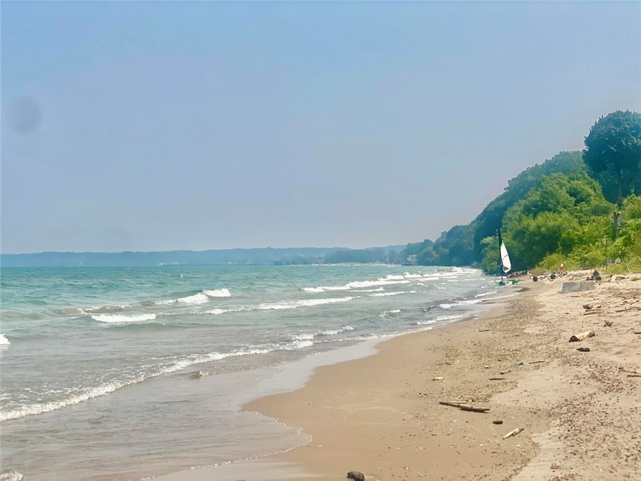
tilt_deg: +1.1
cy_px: 240
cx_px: 320
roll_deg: +1.6
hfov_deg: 36.8
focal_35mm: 52
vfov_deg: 28.0
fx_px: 963
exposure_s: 1/2994
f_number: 2
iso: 20
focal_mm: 6
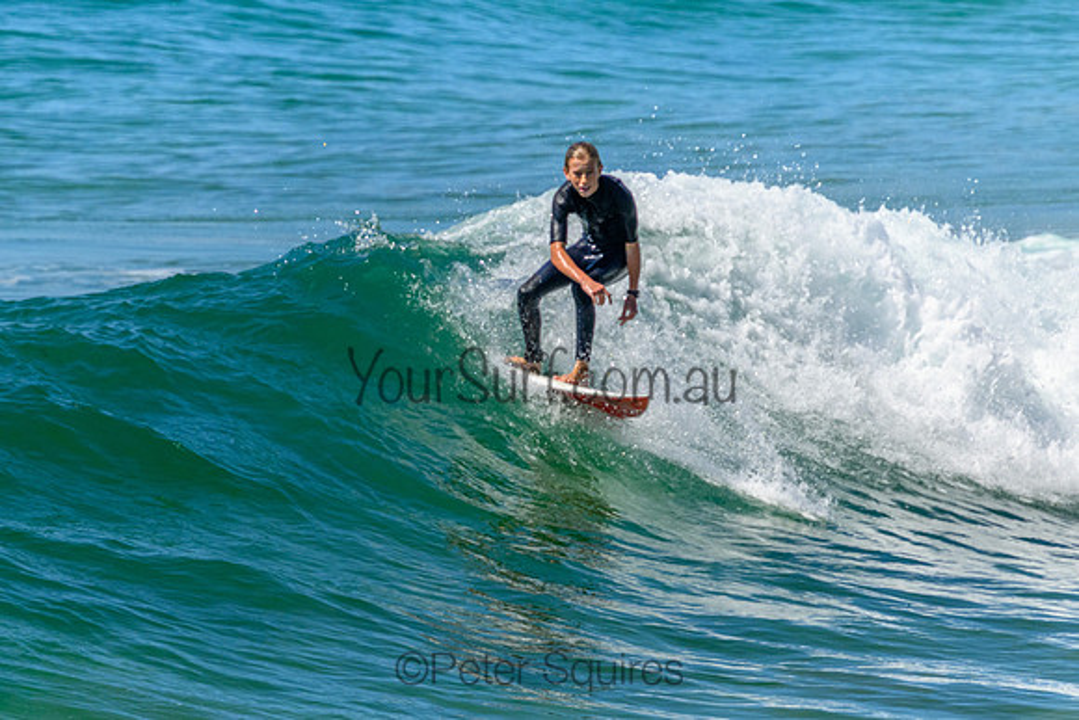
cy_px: 456
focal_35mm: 1101
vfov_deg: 1.3
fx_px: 32993
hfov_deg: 1.9
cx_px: 533
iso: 1100
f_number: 11
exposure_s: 1/2000
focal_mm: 800
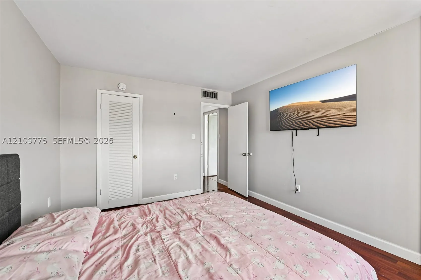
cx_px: 210
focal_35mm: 14
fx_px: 164
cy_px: 140
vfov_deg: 81.2
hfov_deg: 104.3
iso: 160
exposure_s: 1/13
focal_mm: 14
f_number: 8
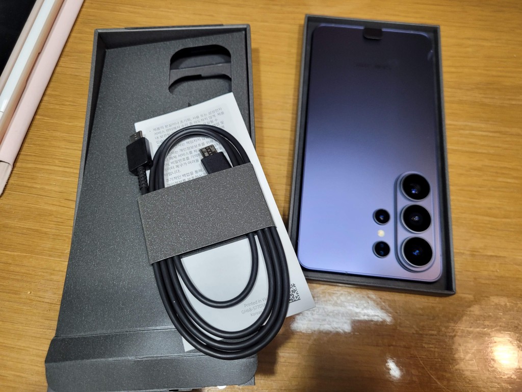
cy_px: 196
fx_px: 392
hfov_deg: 67.3
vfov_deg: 53.1
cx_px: 261
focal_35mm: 26
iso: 250
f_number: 1.8
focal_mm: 5.4
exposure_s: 1/120
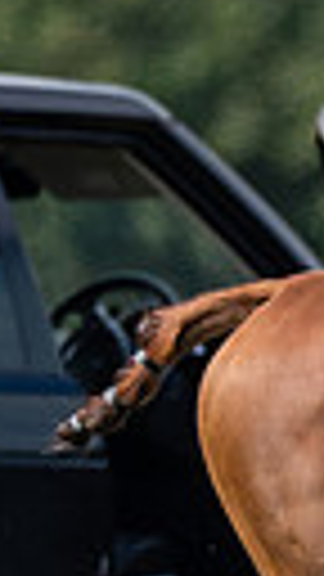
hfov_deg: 0.2
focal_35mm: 5109
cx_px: 1693
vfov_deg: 0.4
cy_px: 628
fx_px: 78031
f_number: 4
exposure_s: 1/1600
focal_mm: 500
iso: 400
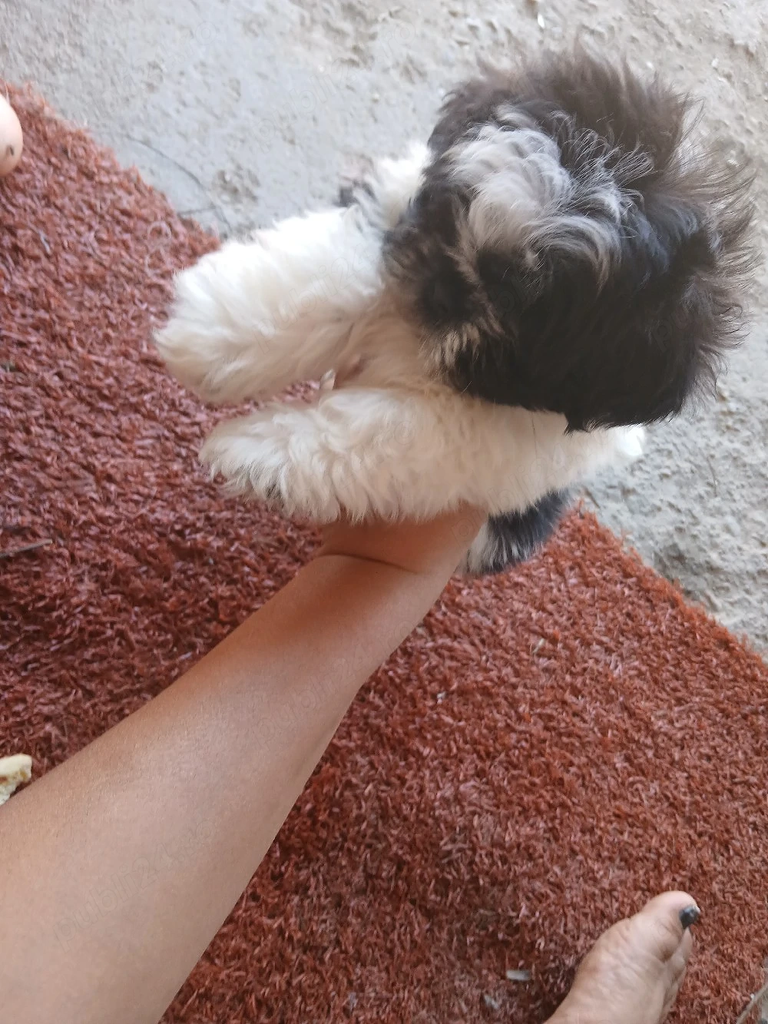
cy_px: 512
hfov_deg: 53.1
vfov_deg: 67.3
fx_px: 769
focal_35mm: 26
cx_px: 384
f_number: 1.8
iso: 100
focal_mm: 3.98
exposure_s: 1/50.3
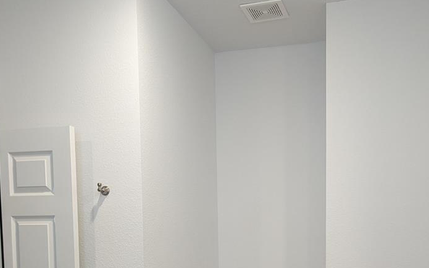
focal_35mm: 44
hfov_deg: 45.2
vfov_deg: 27.1
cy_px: 286
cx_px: 245
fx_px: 514
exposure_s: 1/40
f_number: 1.85
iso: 84
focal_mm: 6.81
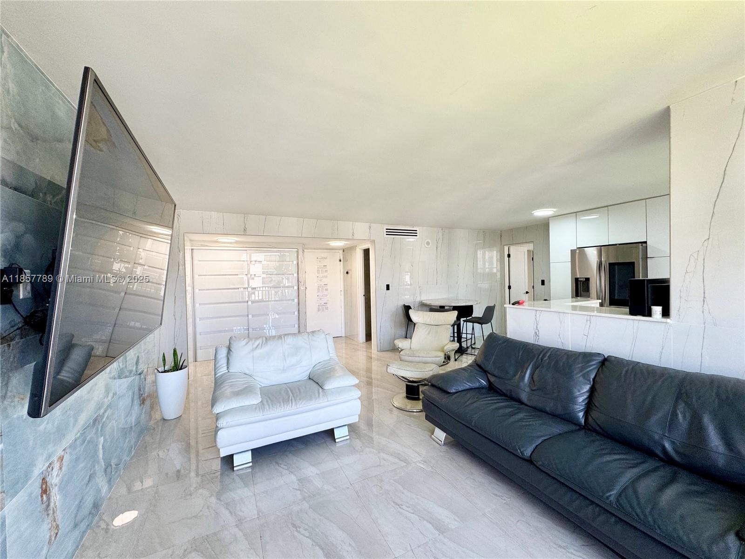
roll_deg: +0.9
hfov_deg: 102.1
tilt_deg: -0.3
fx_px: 301
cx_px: 372
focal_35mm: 14
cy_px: 280
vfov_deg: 85.7
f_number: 2.2
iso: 125
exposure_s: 1/120
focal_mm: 2.22
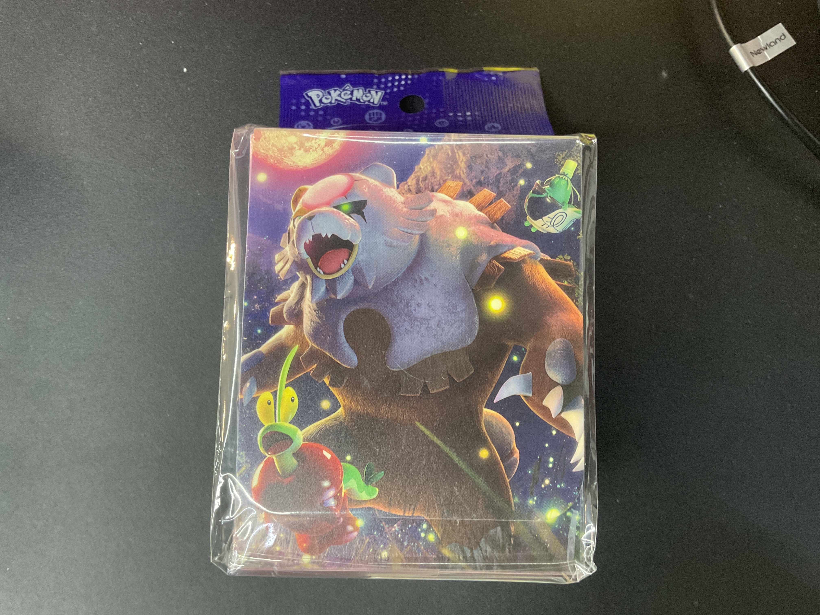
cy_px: 308
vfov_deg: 48.2
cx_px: 410
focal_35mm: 29
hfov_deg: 61.7
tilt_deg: -84.2
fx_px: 687
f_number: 1.8
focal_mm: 3
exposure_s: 1/60
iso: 250
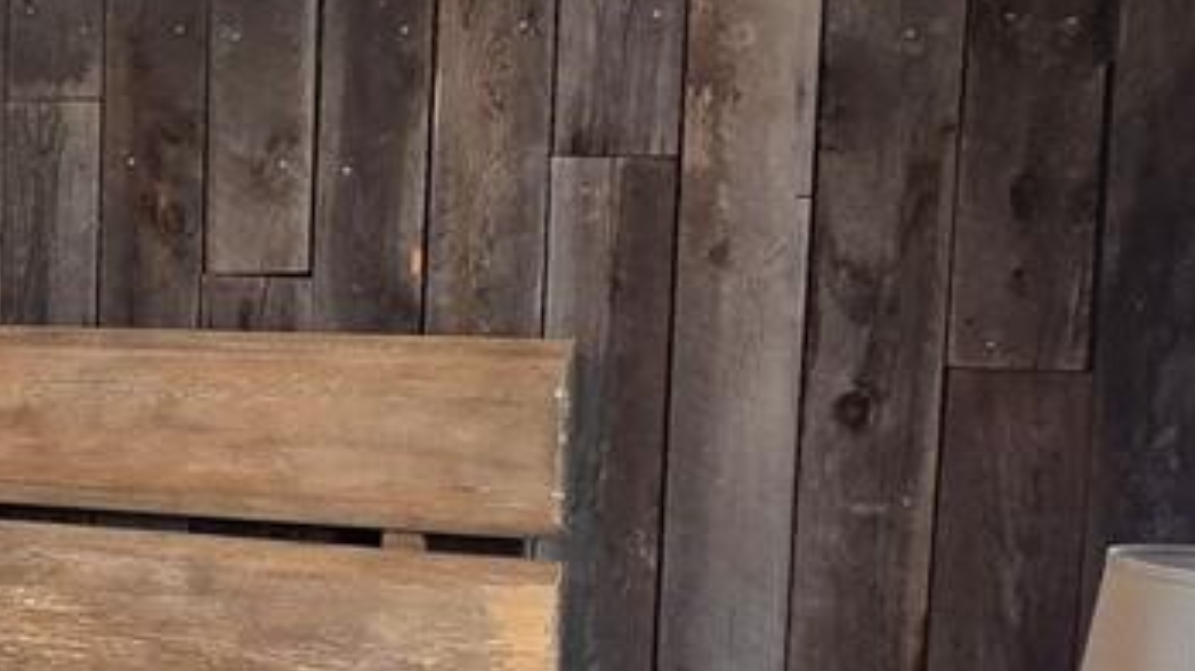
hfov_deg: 27.9
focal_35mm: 65
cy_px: 425
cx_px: -277
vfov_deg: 18.5
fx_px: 2059
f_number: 2.2
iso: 100
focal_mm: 2.2
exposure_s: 1/60
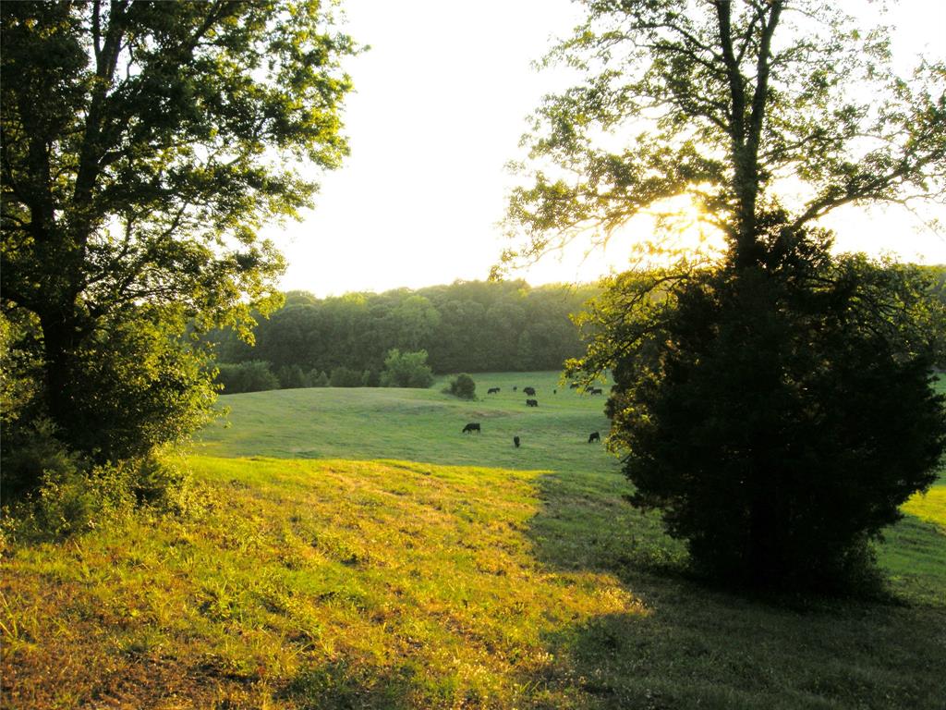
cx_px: 473
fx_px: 956
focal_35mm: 35
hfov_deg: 52.6
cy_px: 355
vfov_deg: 40.7
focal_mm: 7.5
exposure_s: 1/178
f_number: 4.8
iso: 64
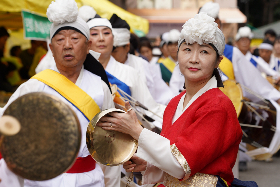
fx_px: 1057
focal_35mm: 136
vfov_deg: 10.1
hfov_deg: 15.1
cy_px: 97
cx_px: 143
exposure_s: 1/250
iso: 200
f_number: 5.6
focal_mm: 105
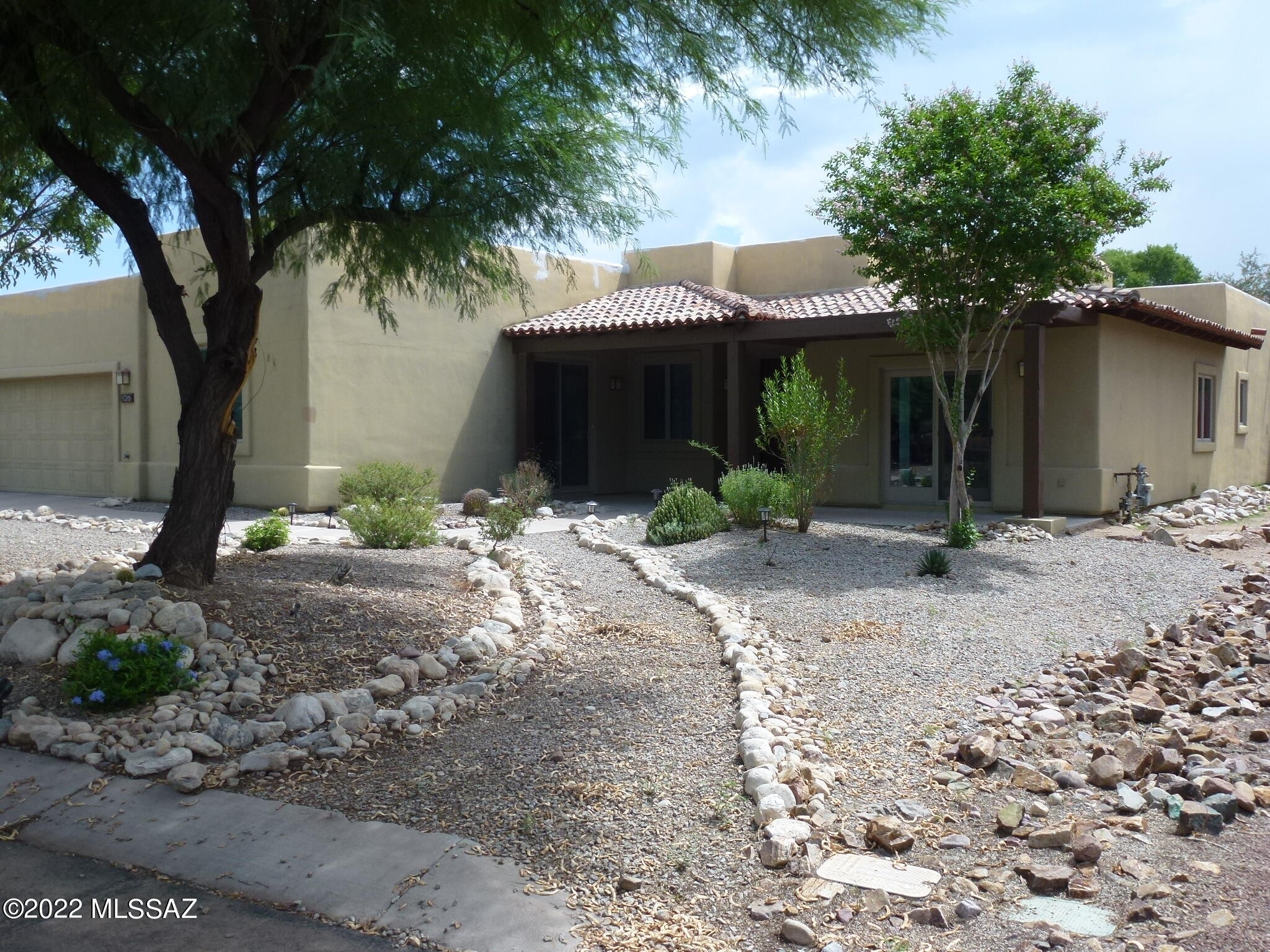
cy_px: 476
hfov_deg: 60.0
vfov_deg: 46.8
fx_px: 1101
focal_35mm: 30
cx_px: 635
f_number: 3.5
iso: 100
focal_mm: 5.4
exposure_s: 1/800
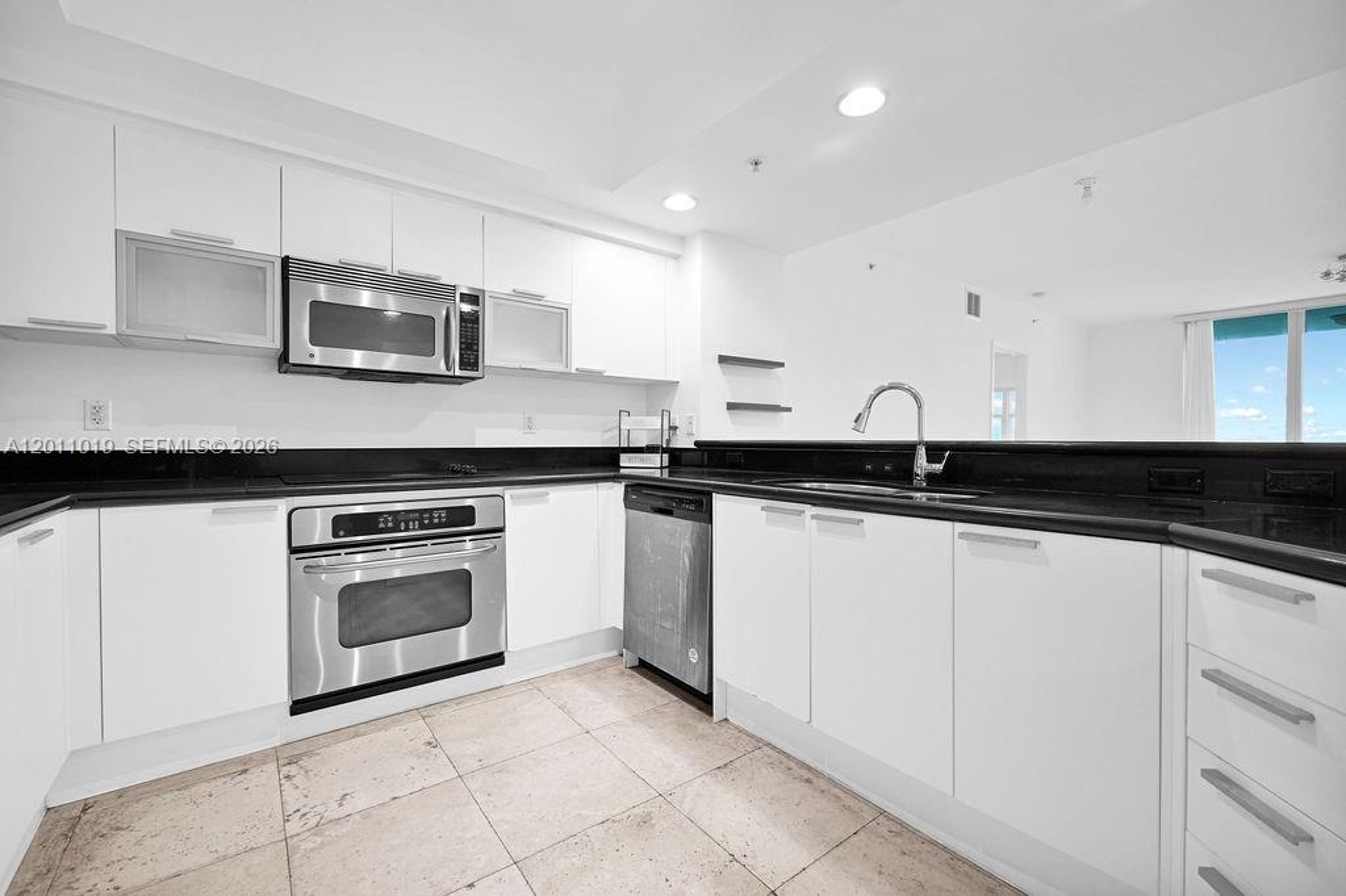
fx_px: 523
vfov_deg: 81.2
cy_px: 448
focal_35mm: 14
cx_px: 673
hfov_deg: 104.3
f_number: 4
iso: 125
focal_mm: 14
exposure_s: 1/15
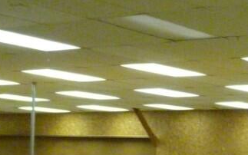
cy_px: 196
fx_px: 750
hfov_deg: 18.0
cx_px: 283
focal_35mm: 111
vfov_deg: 11.5
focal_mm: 5.9
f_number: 3
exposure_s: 1/60
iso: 800
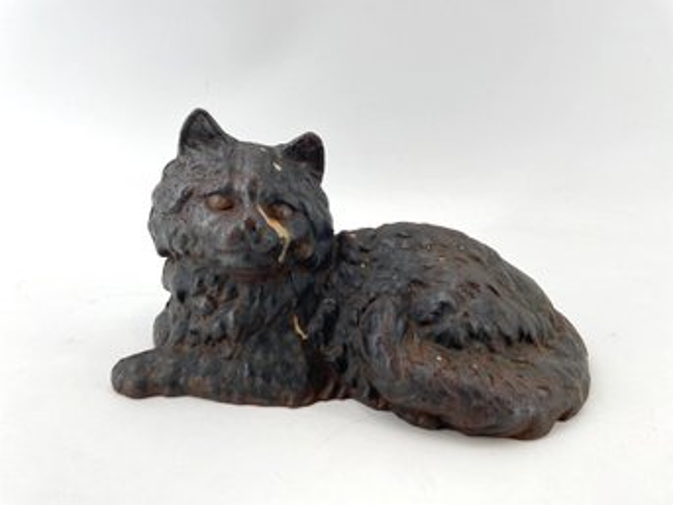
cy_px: 252
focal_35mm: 26
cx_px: 336
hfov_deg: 67.3
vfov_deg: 53.0
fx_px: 505
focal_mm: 4.2
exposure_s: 1/332
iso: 32
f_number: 1.6
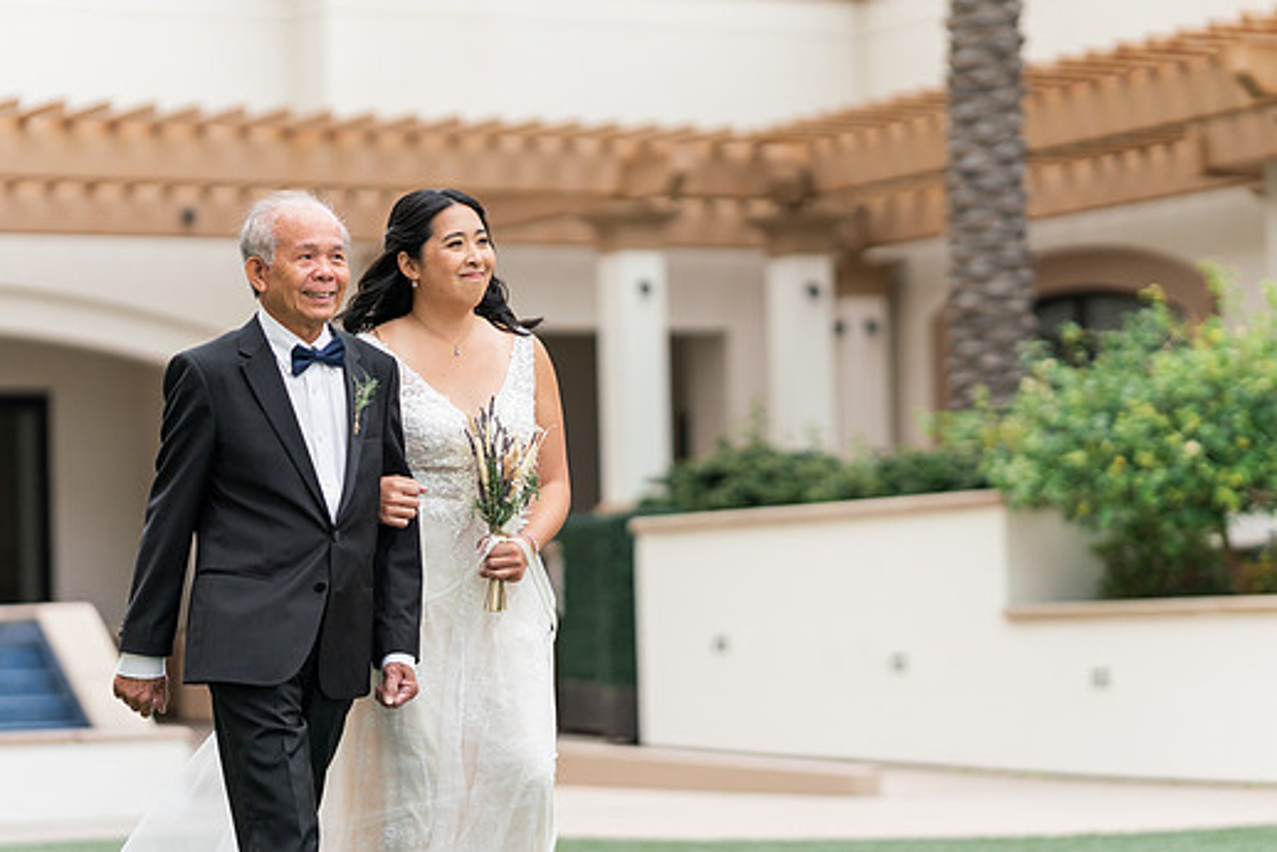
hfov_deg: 17.5
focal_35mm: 117
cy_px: 437
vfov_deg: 11.7
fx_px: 4151
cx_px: 577
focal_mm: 85
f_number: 1.6
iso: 160
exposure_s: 1/2500
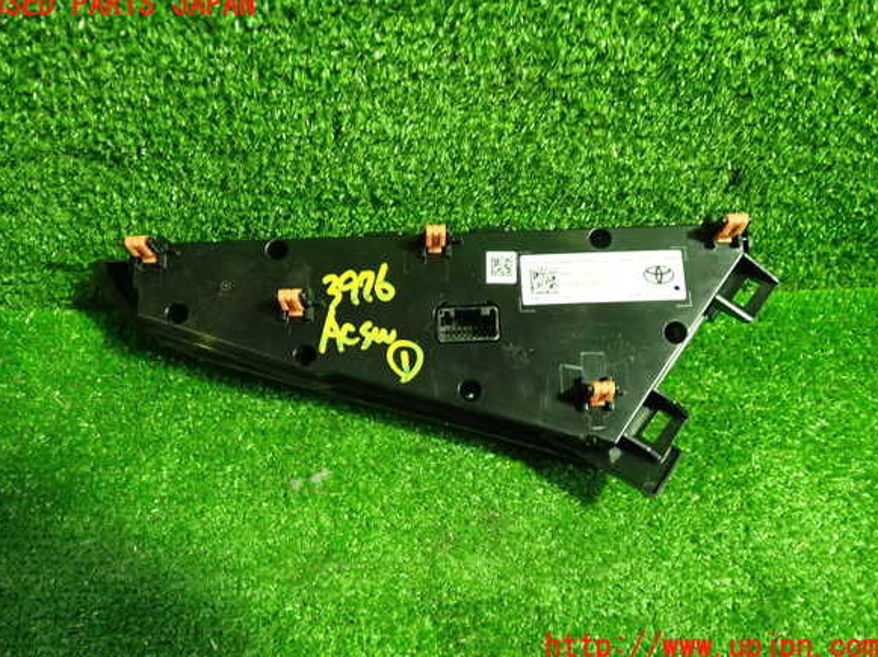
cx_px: 434
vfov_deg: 45.4
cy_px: 326
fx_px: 786
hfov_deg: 58.4
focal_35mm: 31
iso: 400
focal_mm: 5.4
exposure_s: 1/30
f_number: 2.3
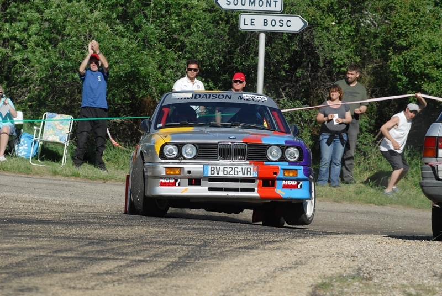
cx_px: 221
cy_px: 148
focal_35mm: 188
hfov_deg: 11.0
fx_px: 2305
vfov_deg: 7.3
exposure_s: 1/1250
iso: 320
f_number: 7.1
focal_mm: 125
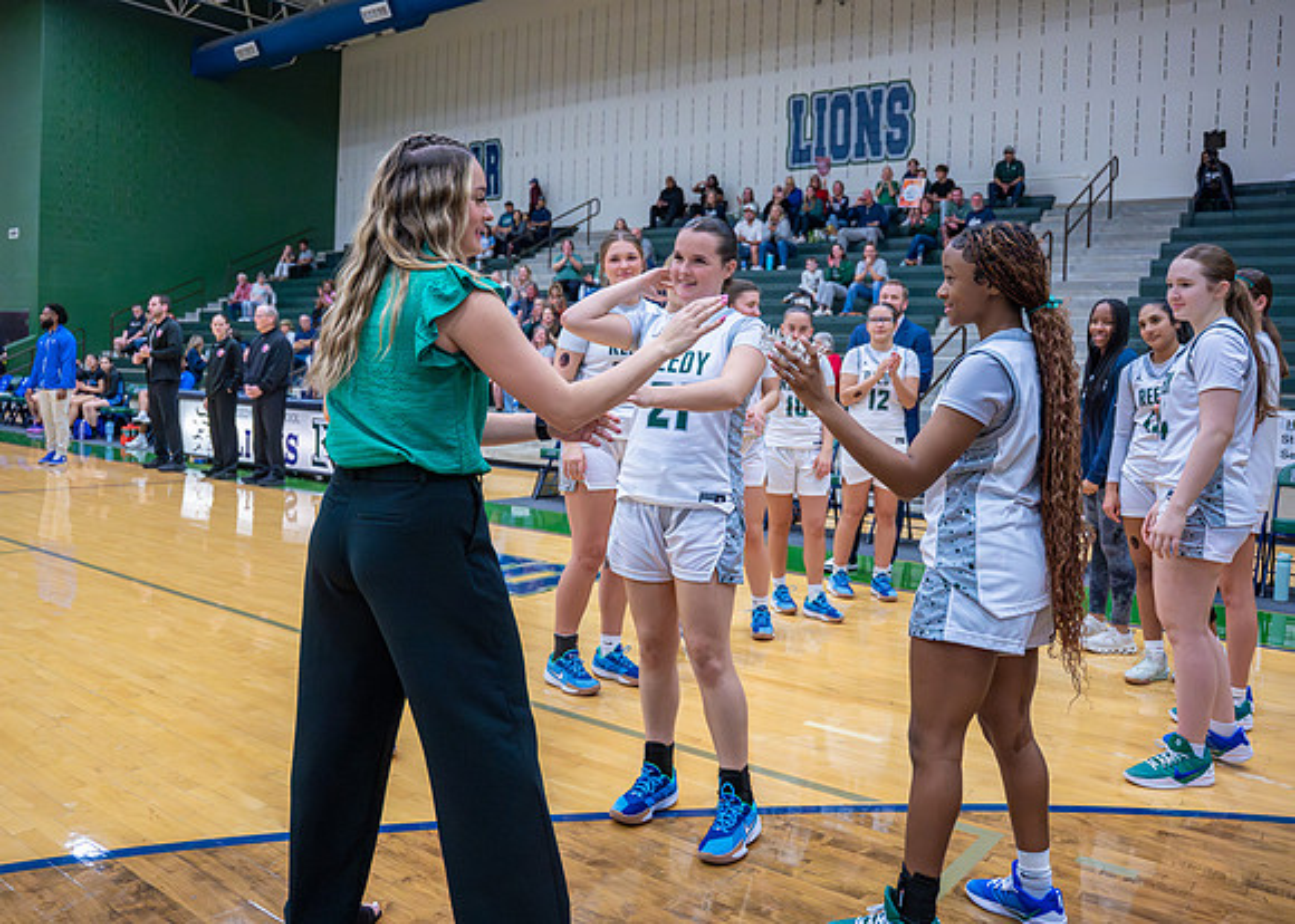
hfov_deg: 63.3
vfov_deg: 47.5
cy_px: 435
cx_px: 633
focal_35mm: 29
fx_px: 1050
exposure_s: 1/1000
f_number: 2.8
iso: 4000
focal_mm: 24
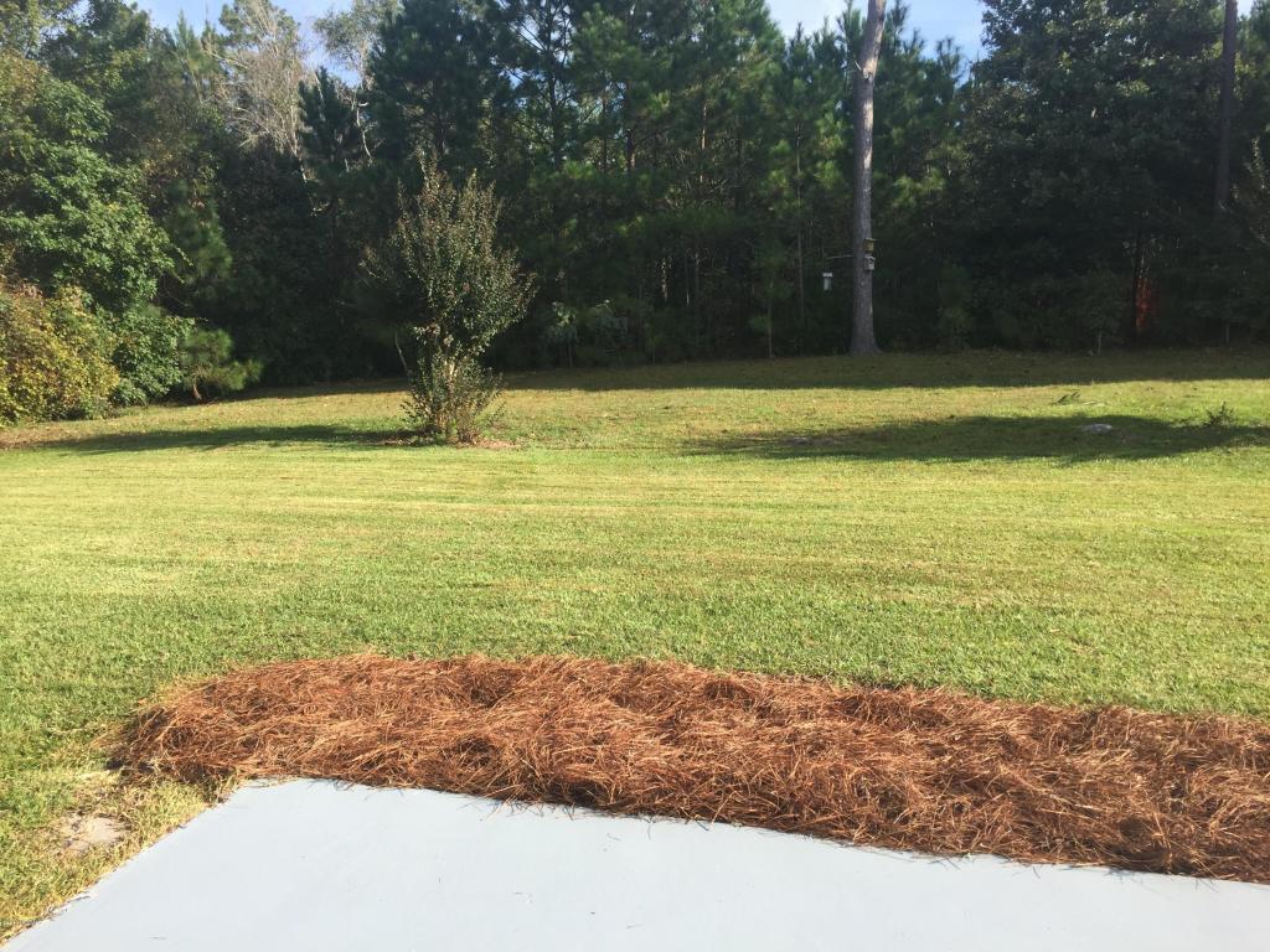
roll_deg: +0.3
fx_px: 1064
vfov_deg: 48.2
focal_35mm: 29
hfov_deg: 61.7
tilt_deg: -7.5
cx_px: 635
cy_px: 476
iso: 32
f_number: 2.2
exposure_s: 1/964
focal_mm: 4.15
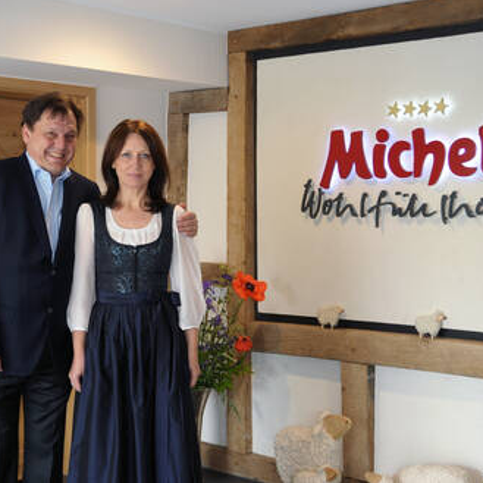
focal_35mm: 49
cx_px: 197
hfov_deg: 34.6
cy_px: 240
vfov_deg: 34.7
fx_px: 774
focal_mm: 38
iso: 640
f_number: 5.6
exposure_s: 1/40
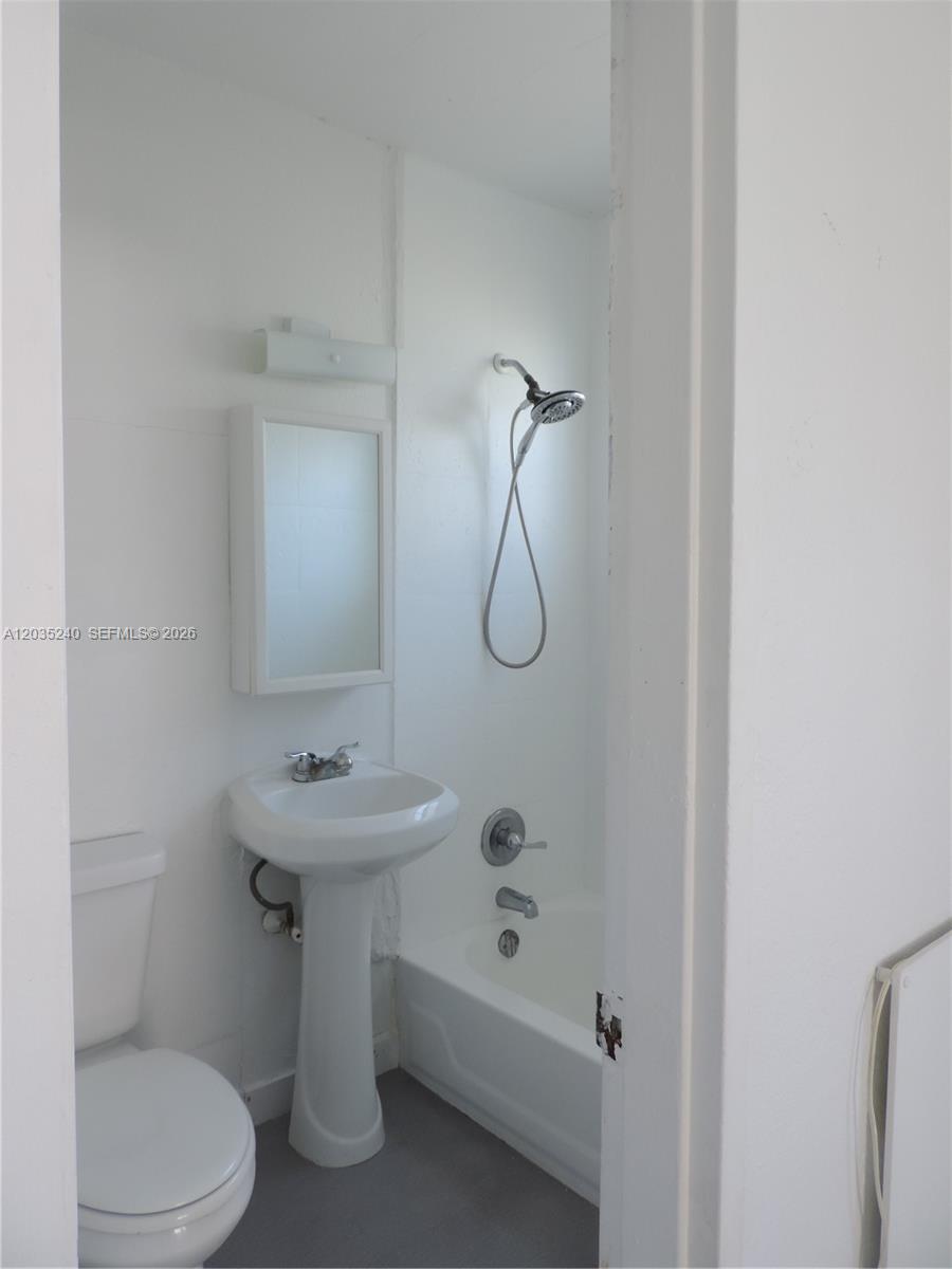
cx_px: 476
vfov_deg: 71.6
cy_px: 634
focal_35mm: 24
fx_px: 880
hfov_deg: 56.8
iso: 110
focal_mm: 4.3
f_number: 3.3
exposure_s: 1/30
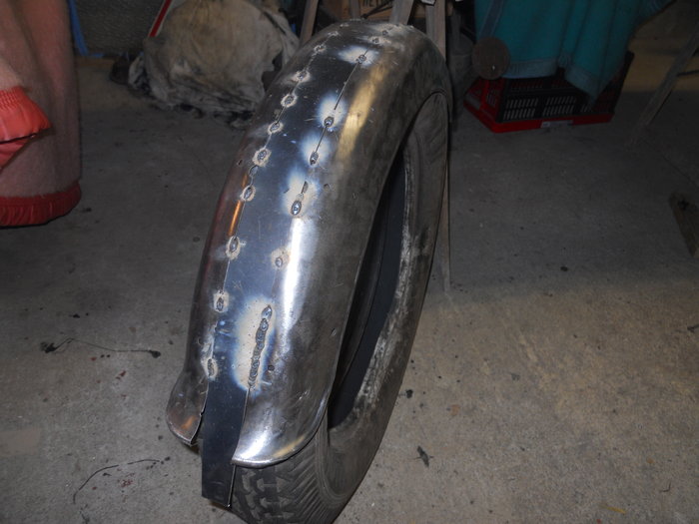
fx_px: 565
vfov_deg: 49.7
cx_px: 350
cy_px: 262
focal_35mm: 28
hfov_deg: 63.4
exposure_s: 1/25
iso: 80
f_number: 2.7
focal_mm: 5
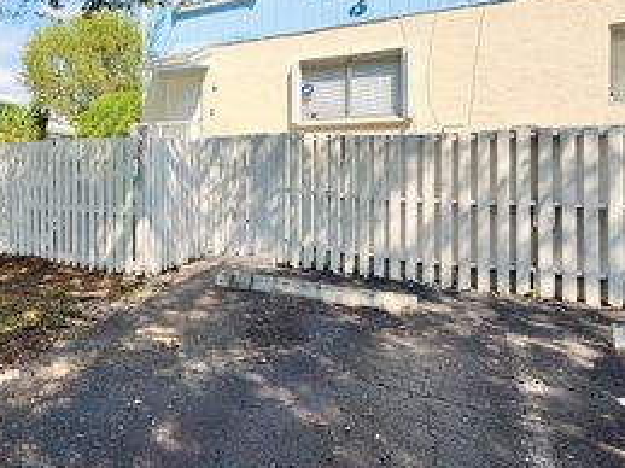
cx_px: 92
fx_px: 487
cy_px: 170
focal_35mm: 27
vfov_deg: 50.7
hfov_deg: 58.2
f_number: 2.2
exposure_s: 1/502
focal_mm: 2.22
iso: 64
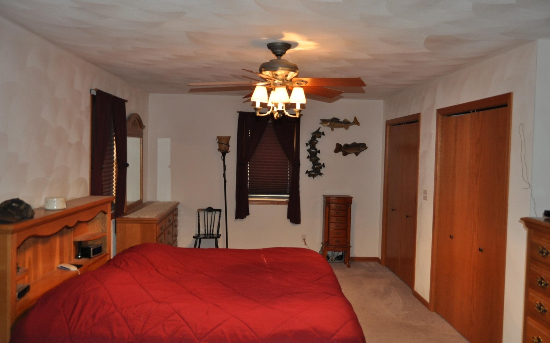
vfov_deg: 44.5
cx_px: 276
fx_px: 420
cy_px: 165
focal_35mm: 28
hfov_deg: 66.5
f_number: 3.5
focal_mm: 18
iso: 800
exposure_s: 1/60
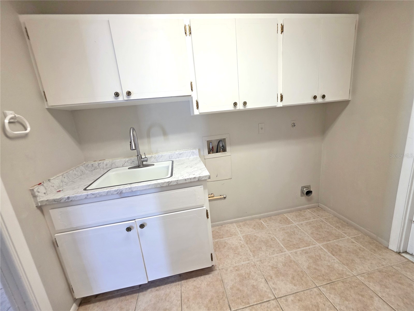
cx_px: 207
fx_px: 155
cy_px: 156
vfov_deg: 89.9
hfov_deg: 106.2
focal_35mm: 13
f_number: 1.9
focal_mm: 2.2
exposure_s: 1/60
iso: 320
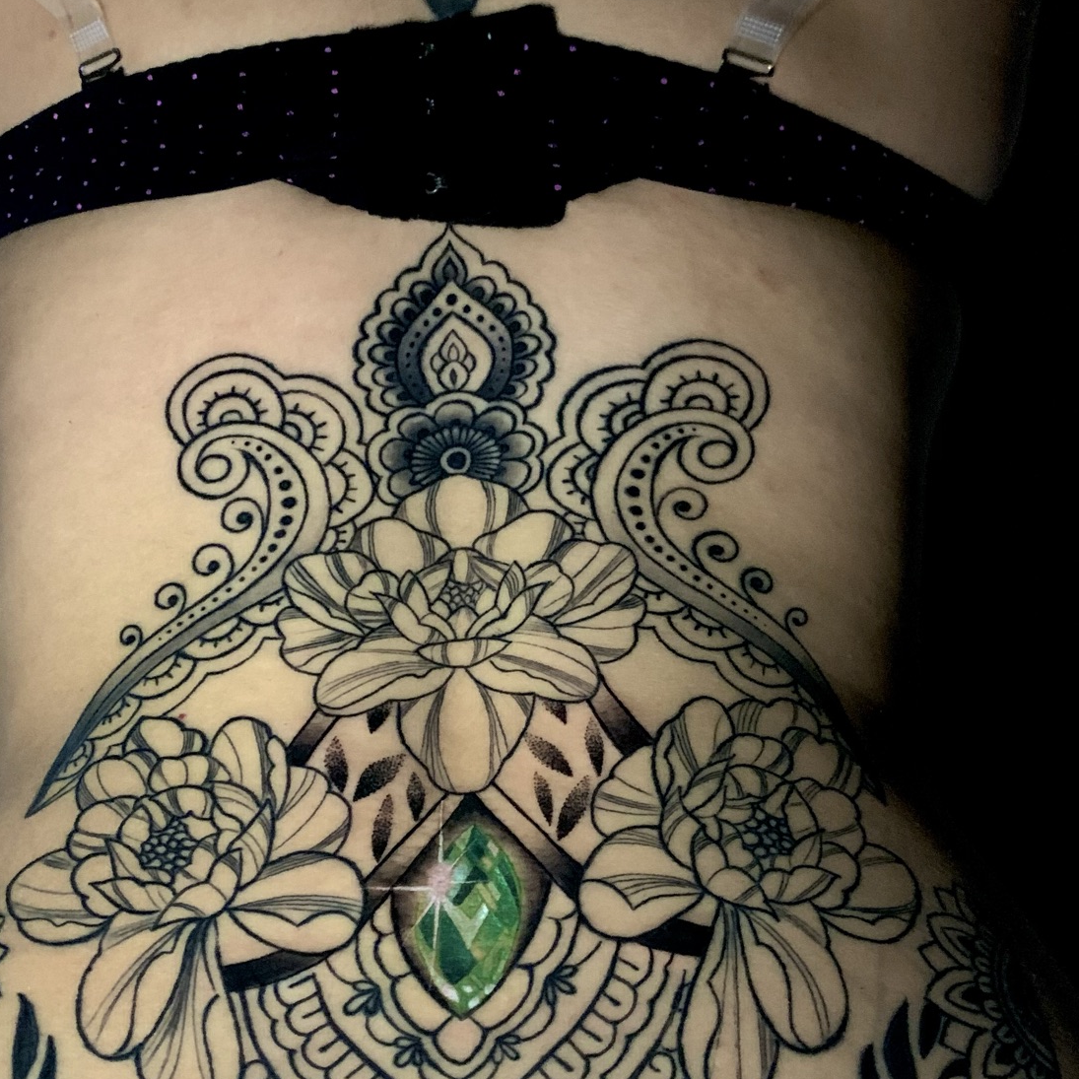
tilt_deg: +2.6
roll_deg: -4.8
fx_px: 1516
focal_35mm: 43
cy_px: 636
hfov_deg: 39.2
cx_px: 546
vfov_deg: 39.0
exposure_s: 1/30
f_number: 1.8
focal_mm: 4.25
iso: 800
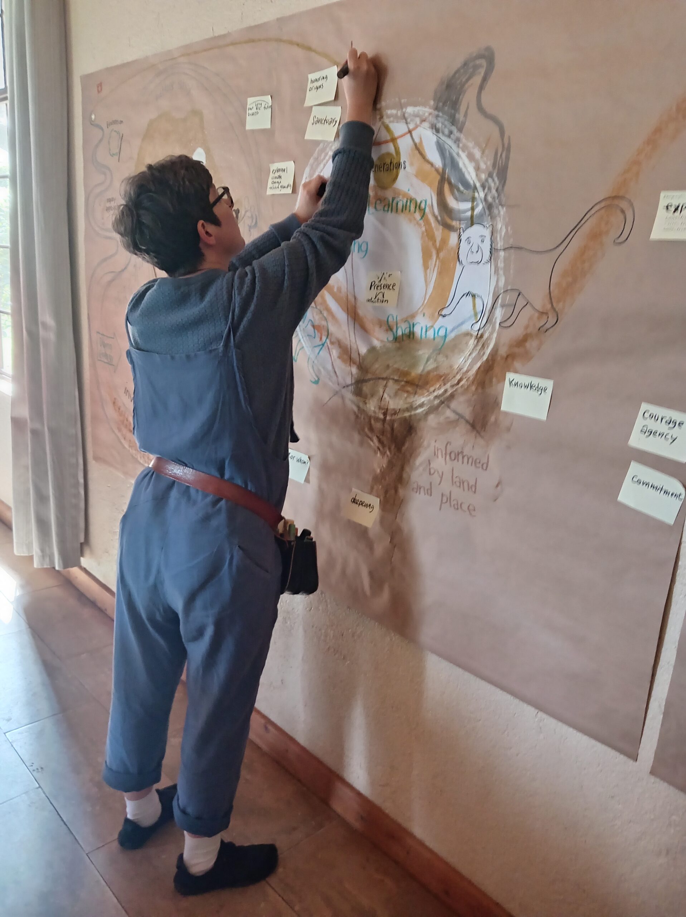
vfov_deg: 65.4
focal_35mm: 27
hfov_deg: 51.3
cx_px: 343
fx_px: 714
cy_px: 458
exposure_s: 1/20
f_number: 1.8
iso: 1562
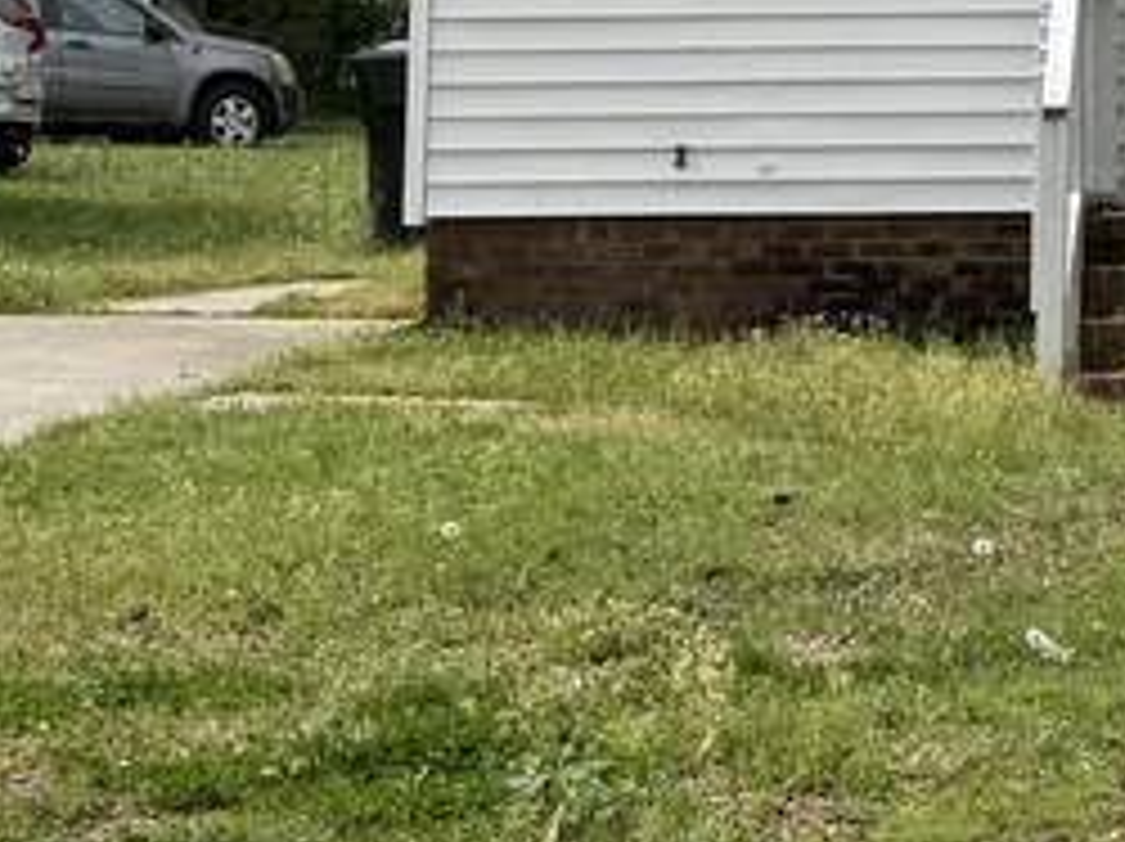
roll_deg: +0.1
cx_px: 1328
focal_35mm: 123
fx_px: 3994
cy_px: -162
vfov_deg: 11.8
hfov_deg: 15.5
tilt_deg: +6.2
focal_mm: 6.76
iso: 80
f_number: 1.78
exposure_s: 1/3953
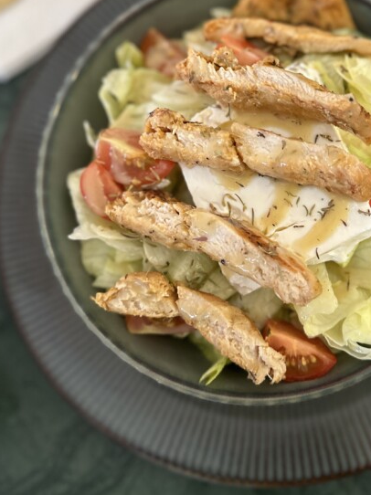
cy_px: 172
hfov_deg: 35.2
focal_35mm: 40
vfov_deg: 46.2
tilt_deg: -76.5
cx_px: 275
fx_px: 572
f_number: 1.78
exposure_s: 1/50
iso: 400
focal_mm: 6.86
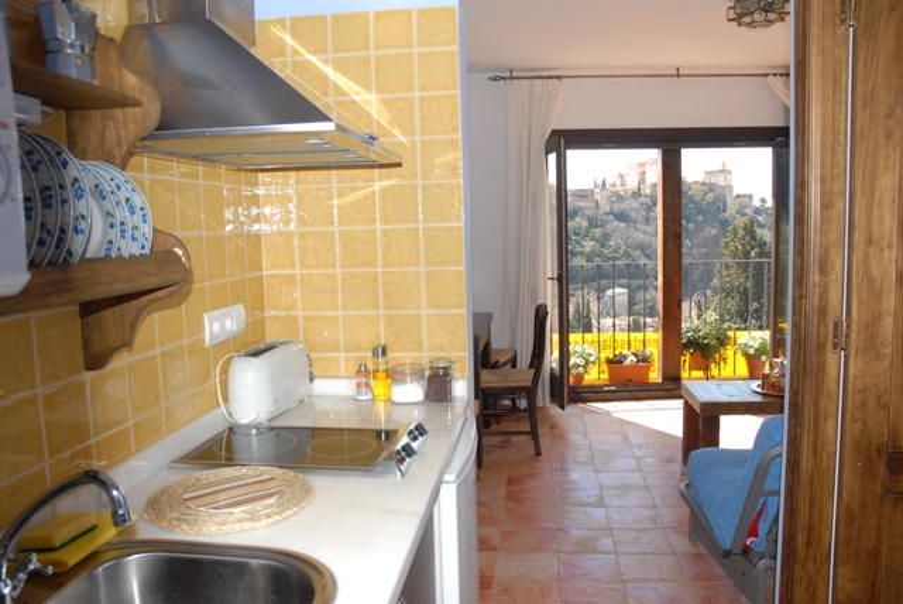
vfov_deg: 48.0
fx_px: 678
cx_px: 452
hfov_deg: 67.3
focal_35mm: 27
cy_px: 302
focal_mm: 18
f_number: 5.6
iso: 400
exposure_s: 1/250
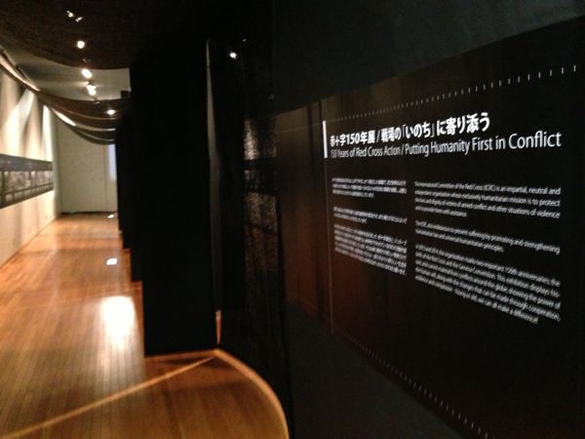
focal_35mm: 33
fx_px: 558
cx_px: 292
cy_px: 220
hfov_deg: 55.4
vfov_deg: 42.9
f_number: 2.4
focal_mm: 4.13
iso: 800
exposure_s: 1/15
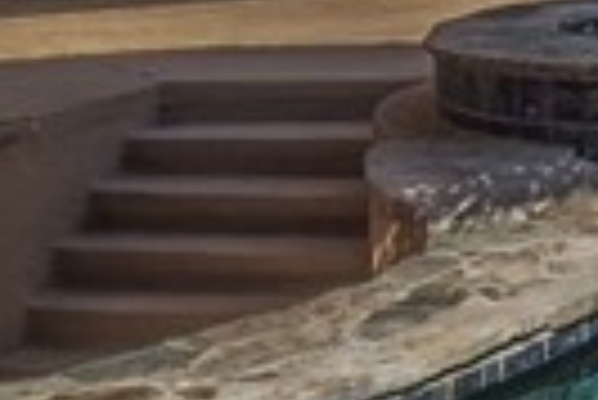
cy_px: -196
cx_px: 1394
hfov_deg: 13.7
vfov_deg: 11.7
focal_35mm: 112
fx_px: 1862
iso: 200
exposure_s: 1/800
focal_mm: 7
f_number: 6.3
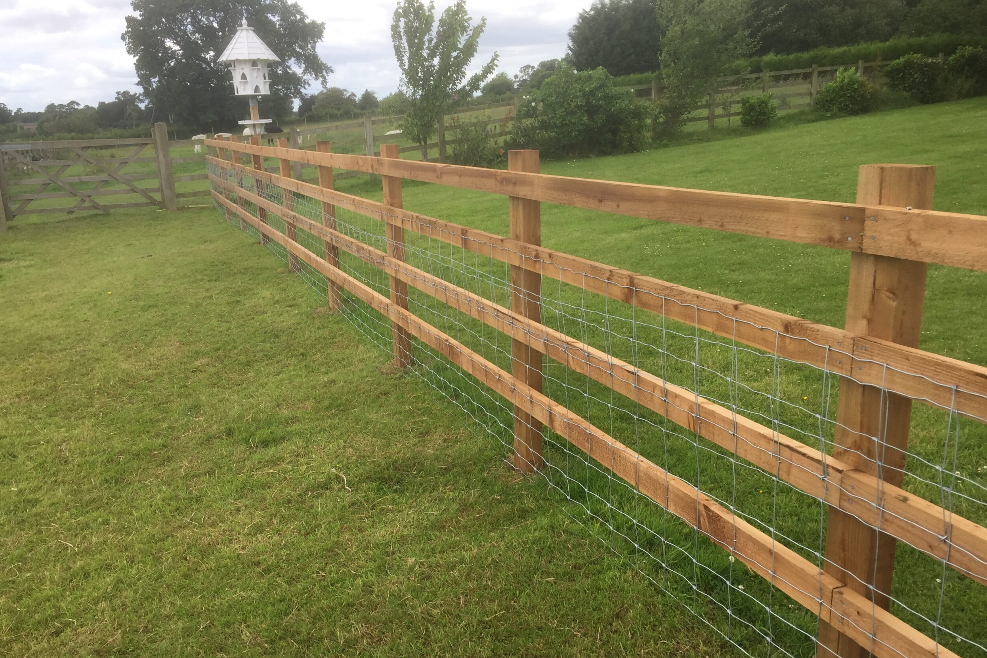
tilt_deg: -17.4
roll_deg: +3.9
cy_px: 371
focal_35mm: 31
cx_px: 496
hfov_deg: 60.3
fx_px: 850
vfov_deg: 42.2
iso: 32
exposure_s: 1/682
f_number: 2.2
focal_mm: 4.15
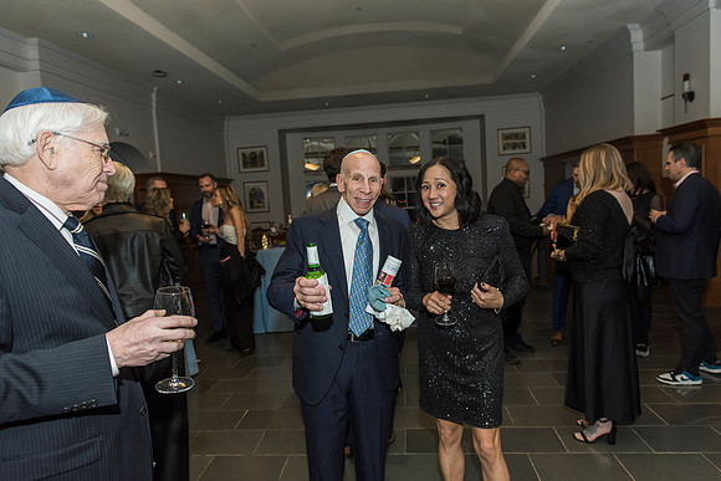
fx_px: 481
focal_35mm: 24
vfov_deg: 53.2
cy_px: 240
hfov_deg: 73.7
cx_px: 360
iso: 800
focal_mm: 24
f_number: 4
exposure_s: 1/100
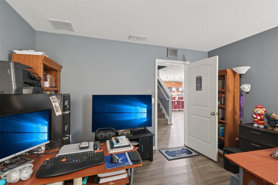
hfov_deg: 96.7
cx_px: 139
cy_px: 92
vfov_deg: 73.7
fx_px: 124
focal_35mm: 16
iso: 400
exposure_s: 1.3
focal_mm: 16
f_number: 8
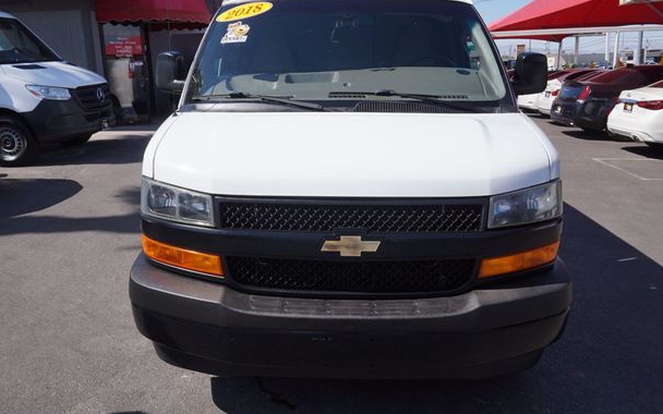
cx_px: 324
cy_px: 192
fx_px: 552
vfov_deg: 41.1
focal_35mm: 31
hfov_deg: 62.0
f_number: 11
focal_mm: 19
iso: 100
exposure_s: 1/160
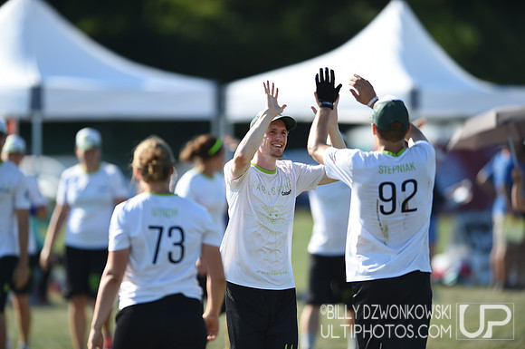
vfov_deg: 3.4
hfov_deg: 5.2
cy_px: 174
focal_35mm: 400
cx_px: 262
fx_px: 5825
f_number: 2.8
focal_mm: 400
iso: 100
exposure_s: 1/1000
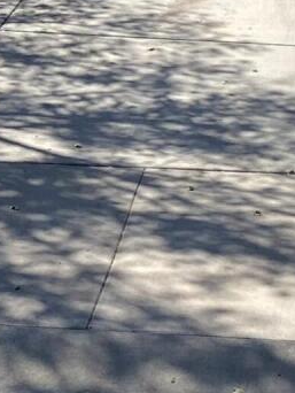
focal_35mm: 152
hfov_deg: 9.6
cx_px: -52
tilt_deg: -8.1
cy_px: -76
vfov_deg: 12.7
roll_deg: -1.5
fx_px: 1725
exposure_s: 1/2513
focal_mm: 4.25
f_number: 1.8
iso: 32
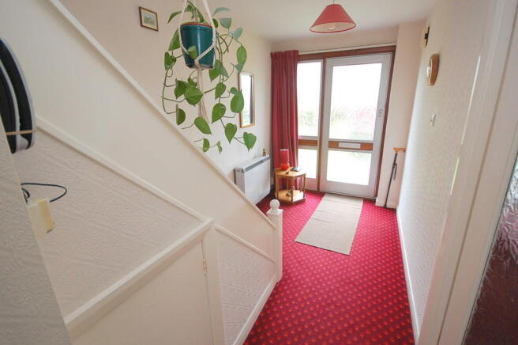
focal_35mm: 15
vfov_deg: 77.2
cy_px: 172
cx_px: 259
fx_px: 216
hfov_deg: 100.4
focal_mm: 10
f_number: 4
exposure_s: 1/25
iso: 800
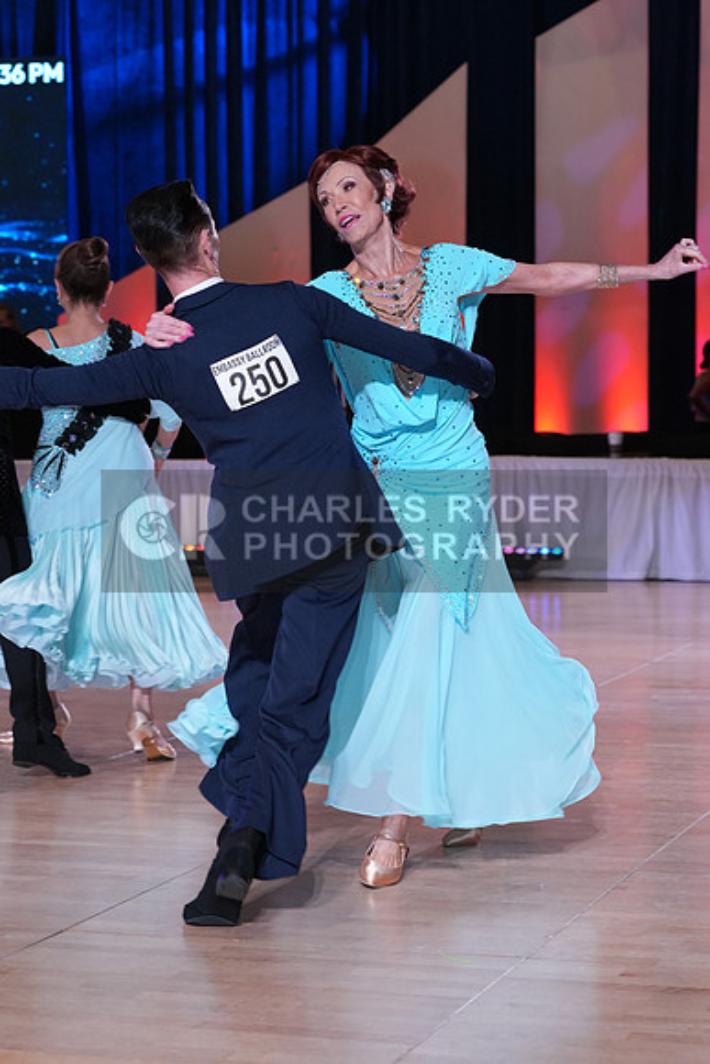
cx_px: 355
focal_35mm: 86
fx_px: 2542
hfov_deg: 15.9
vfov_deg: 23.6
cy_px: 532
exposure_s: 1/200
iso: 2500
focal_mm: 86
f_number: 5.6
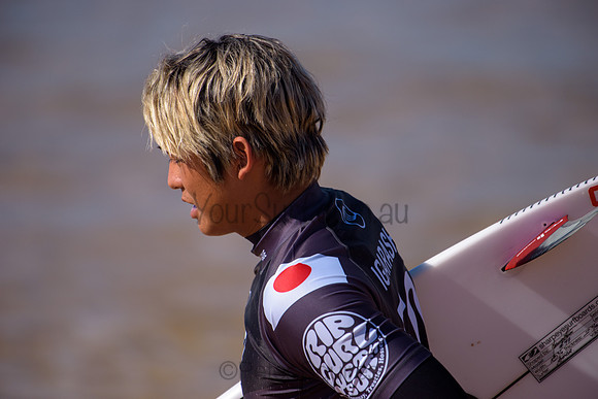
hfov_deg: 4.1
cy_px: 200
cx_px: 299
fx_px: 8307
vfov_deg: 2.8
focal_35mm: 500
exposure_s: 1/2000
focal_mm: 500
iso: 160
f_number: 5.6
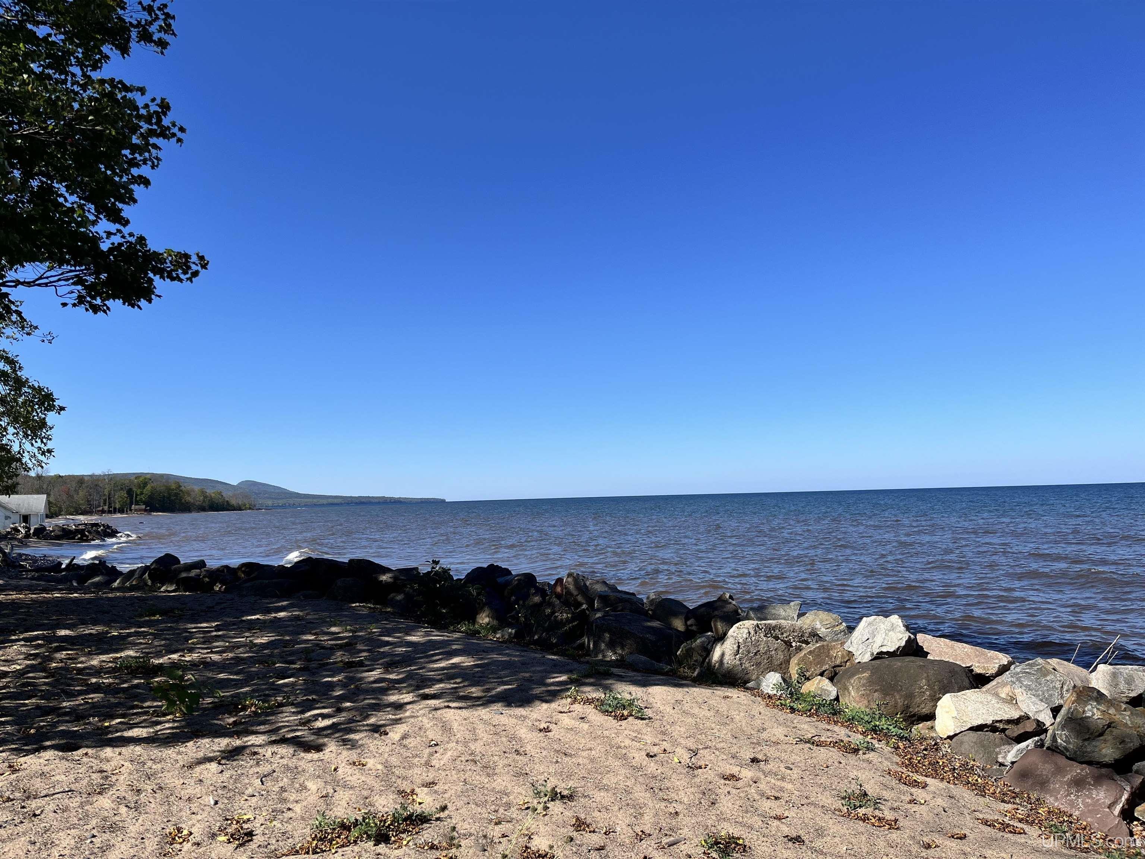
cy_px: 430
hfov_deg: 67.3
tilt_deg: +4.2
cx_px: 572
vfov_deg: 53.1
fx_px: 860
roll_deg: +2.2
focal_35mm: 26
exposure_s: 1/3745
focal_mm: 5.1
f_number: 1.6
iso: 50
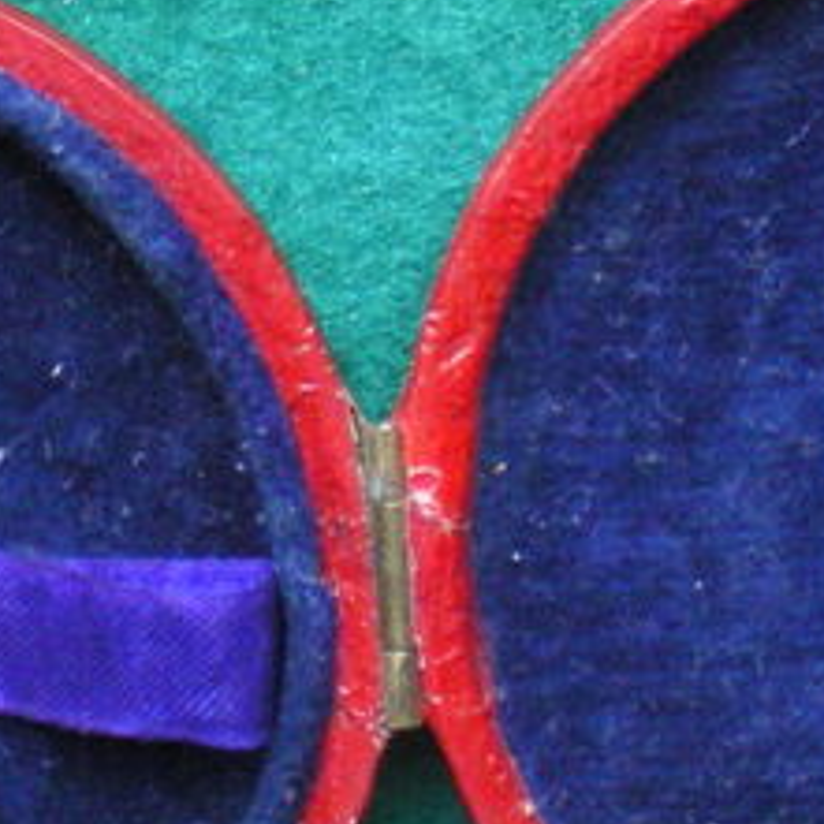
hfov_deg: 11.5
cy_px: -153
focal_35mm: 152
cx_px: 466
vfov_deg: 11.3
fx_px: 4094
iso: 400
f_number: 3.1
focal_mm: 6.3
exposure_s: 1/30
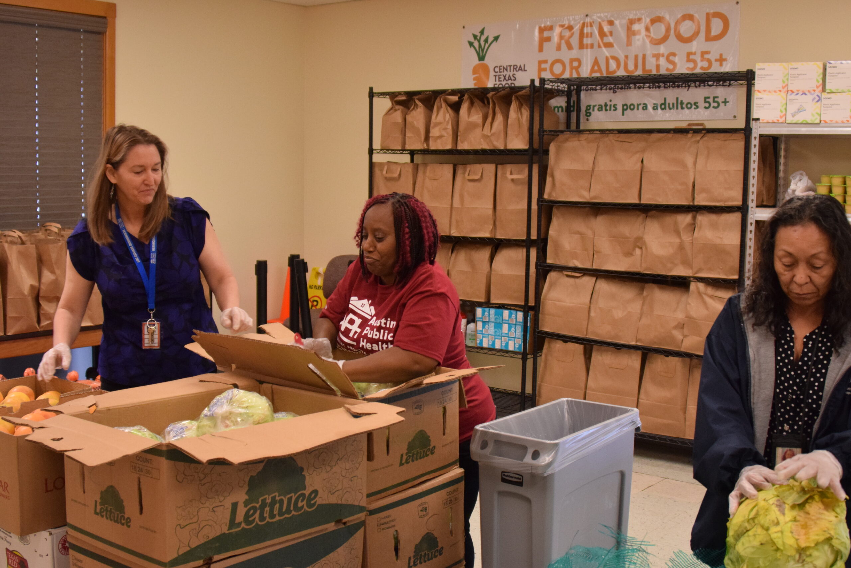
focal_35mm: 42
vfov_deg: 31.9
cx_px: 426
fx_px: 993
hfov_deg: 46.4
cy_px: 284
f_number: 4
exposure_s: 1/125
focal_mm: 28
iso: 1600
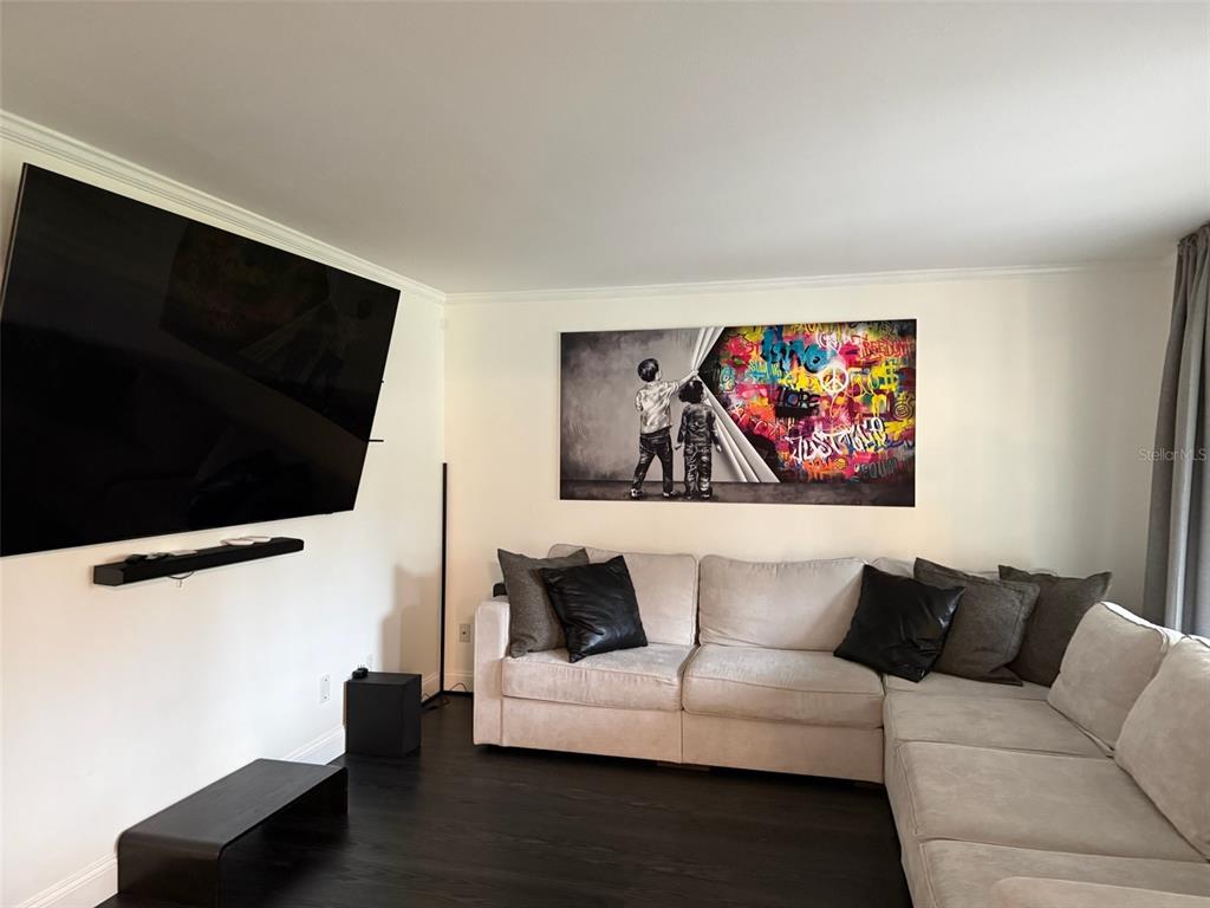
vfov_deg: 56.8
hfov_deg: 71.6
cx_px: 605
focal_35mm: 24
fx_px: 839
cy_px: 454
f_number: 1.78
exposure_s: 1/60
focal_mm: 6.76
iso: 640
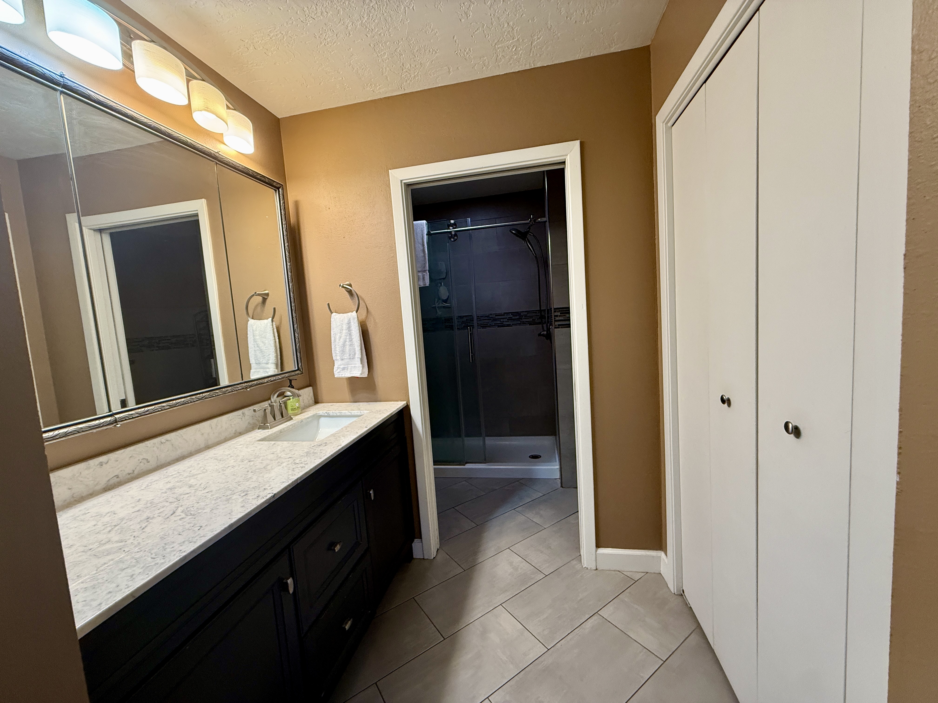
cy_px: 352
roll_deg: +4.0
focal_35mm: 14
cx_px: 469
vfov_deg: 85.7
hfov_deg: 102.1
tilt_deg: -5.1
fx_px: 379
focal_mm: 2.22
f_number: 2.2
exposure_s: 1/60
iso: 200
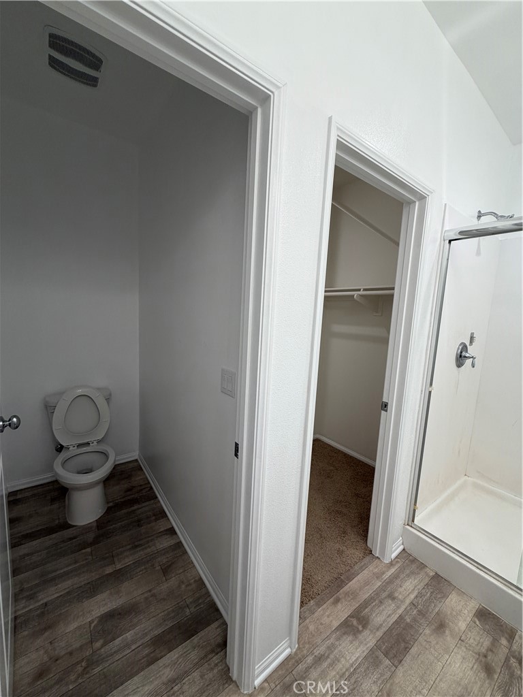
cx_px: 262
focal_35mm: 14
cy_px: 348
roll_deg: -2.6
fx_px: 282
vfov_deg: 102.1
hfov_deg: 85.7
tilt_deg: -6.1
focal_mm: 2.22
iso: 100
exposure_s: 1/120
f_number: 2.2
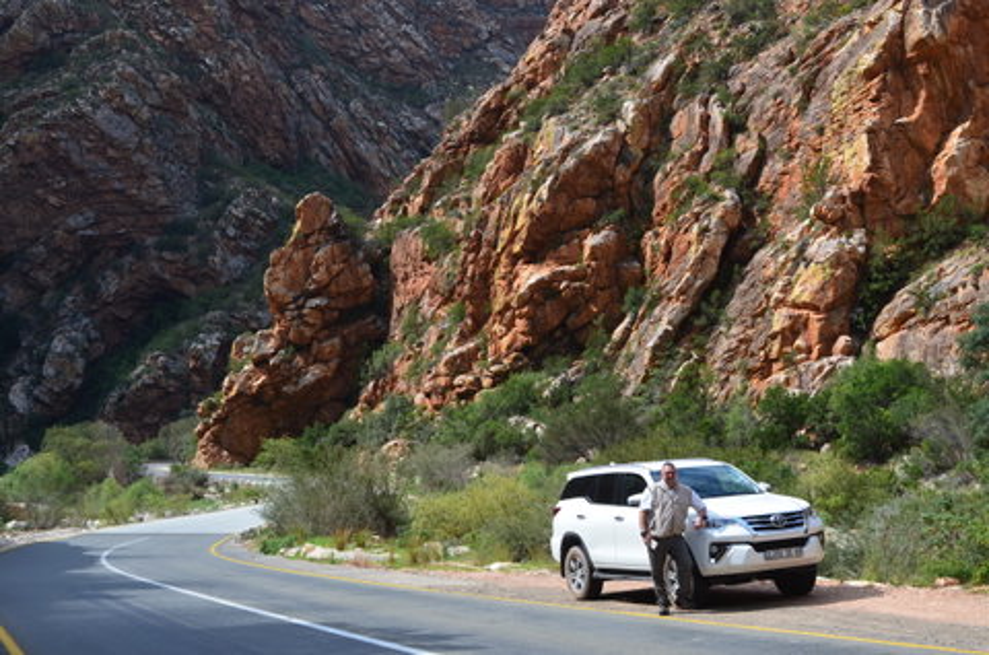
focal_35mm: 52
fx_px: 1439
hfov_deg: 37.9
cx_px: 494
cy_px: 328
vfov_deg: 25.6
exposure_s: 1/250
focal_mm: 35
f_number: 10
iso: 250
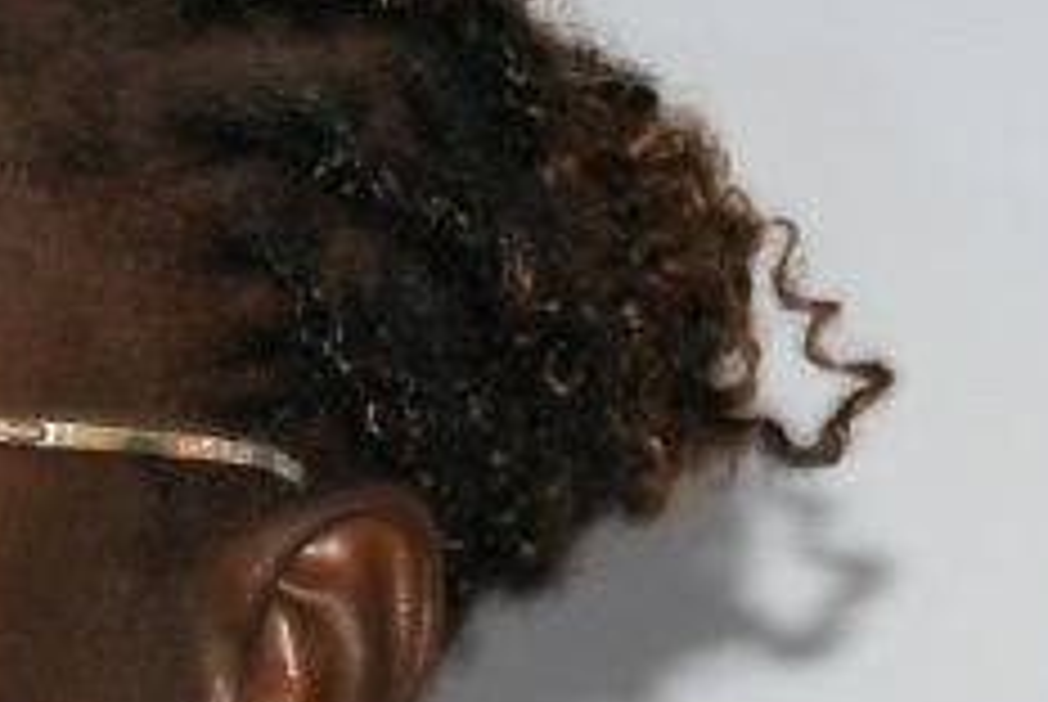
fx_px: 16993
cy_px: 1260
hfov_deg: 3.5
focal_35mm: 583
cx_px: -211
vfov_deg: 2.4
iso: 200
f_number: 4.8
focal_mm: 56
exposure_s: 1/60.2
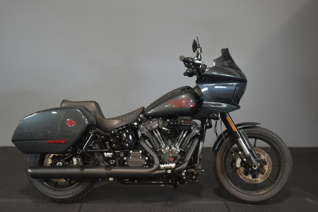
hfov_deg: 53.1
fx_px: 318
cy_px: 106
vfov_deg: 36.9
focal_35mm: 36
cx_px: 159
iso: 1000
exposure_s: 1/30
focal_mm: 24
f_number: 4
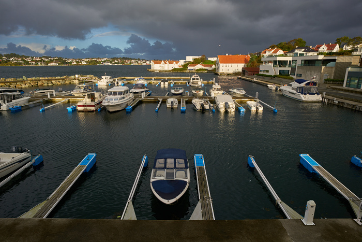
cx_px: 181
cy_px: 121
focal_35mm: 21
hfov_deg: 81.2
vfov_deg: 59.5
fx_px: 211
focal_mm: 21
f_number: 8
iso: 100
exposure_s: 1/250
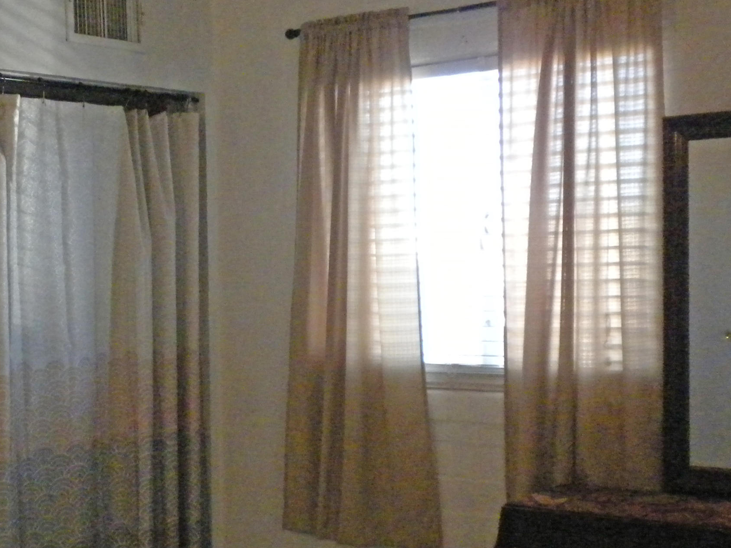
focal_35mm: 66
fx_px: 1394
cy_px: 339
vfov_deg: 22.2
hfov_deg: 28.9
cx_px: 182
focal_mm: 6.6
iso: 800
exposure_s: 1/168
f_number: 3.5
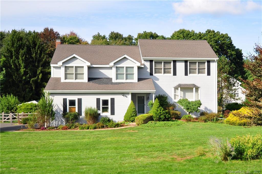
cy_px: 87
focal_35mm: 30
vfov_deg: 43.5
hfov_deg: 62.0
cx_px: 131
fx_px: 218
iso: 250
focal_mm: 20
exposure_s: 1/320
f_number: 7.1
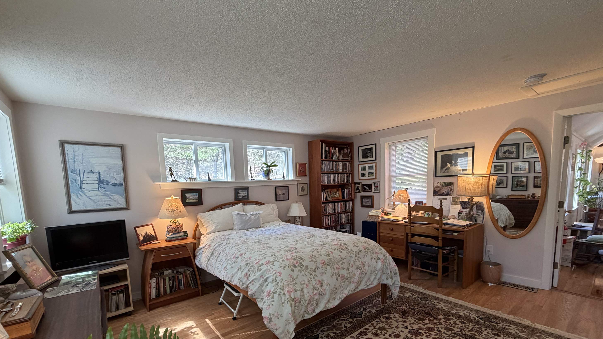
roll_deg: +1.9
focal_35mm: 16
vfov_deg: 66.0
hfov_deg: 99.3
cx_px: 287
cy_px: 213
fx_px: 256
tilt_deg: -6.6
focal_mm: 2.22
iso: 250
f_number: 2.2
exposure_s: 1/120
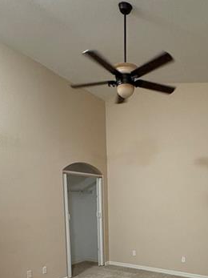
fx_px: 249
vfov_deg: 52.4
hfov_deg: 44.8
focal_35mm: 31
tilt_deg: -11.0
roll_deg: -0.4
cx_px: 136
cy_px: 242
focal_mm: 2.22
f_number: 2.2
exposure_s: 1/60
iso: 500
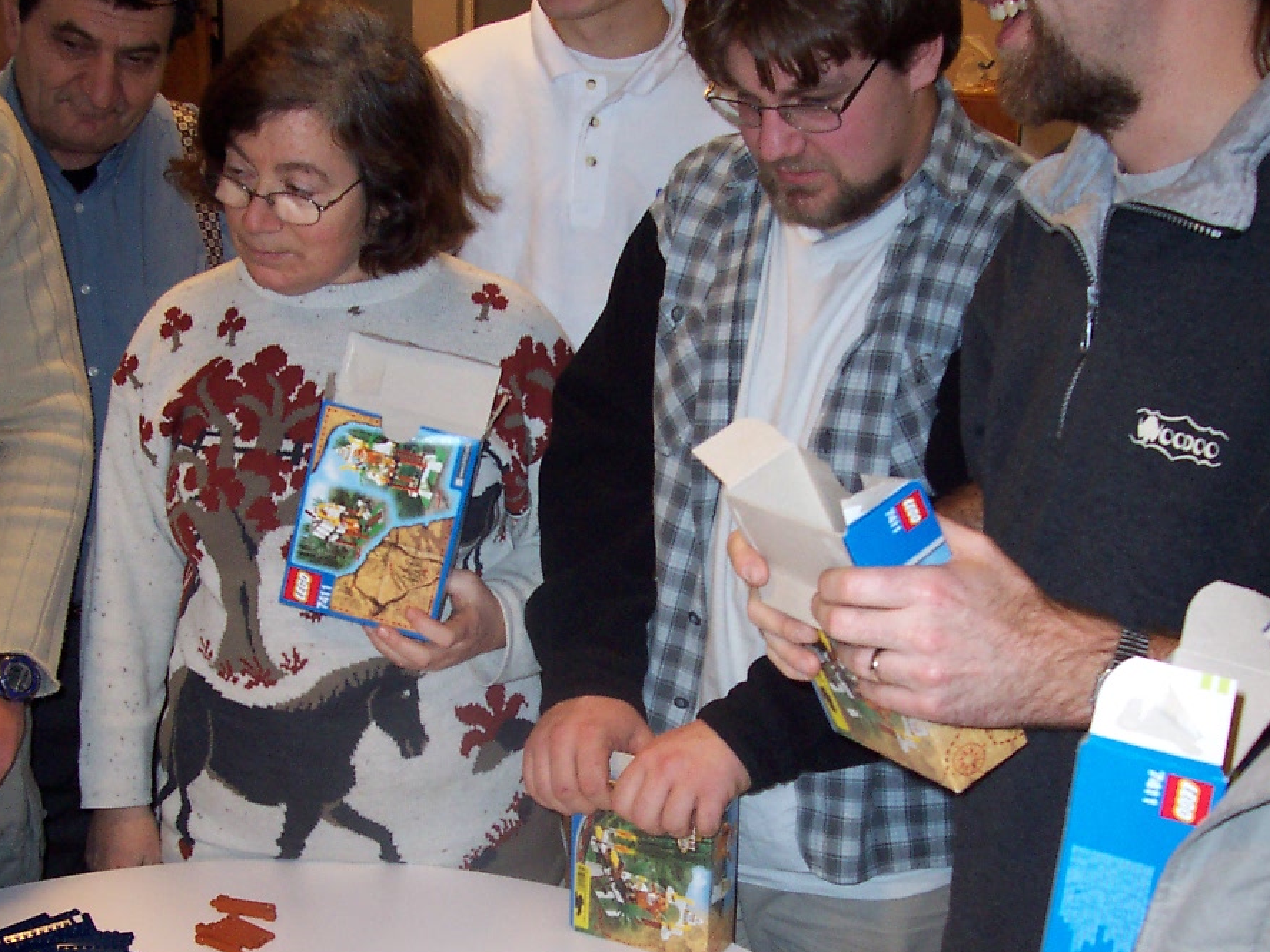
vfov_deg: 28.8
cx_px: 636
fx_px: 1834
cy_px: 688
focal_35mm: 50
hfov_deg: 38.2
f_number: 2.8
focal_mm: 5.6
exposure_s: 1/60
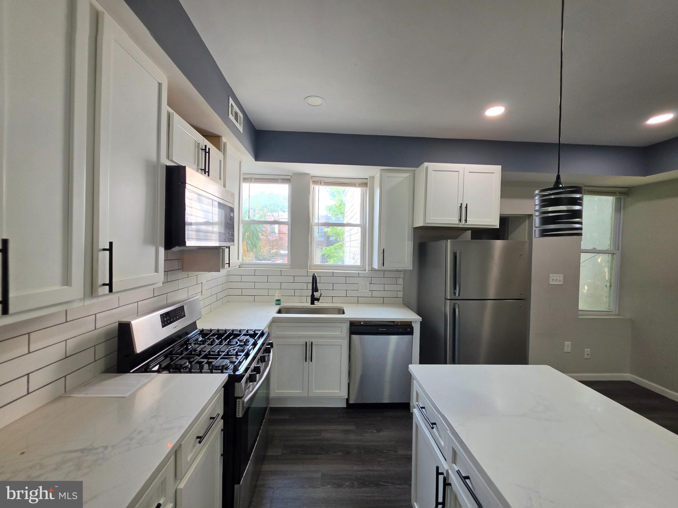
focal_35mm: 13
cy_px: 254
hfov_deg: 106.2
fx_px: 255
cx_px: 339
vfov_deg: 89.9
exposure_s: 1/120
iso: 64
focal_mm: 2.2
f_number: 1.9
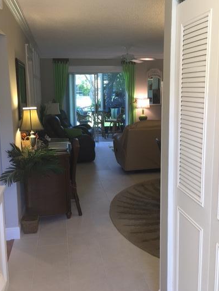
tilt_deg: -10.0
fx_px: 295
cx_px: 108
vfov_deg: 52.6
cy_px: 139
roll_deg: -1.0
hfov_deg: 40.7
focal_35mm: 35
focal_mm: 4.15
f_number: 2.2
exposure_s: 1/30
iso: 40
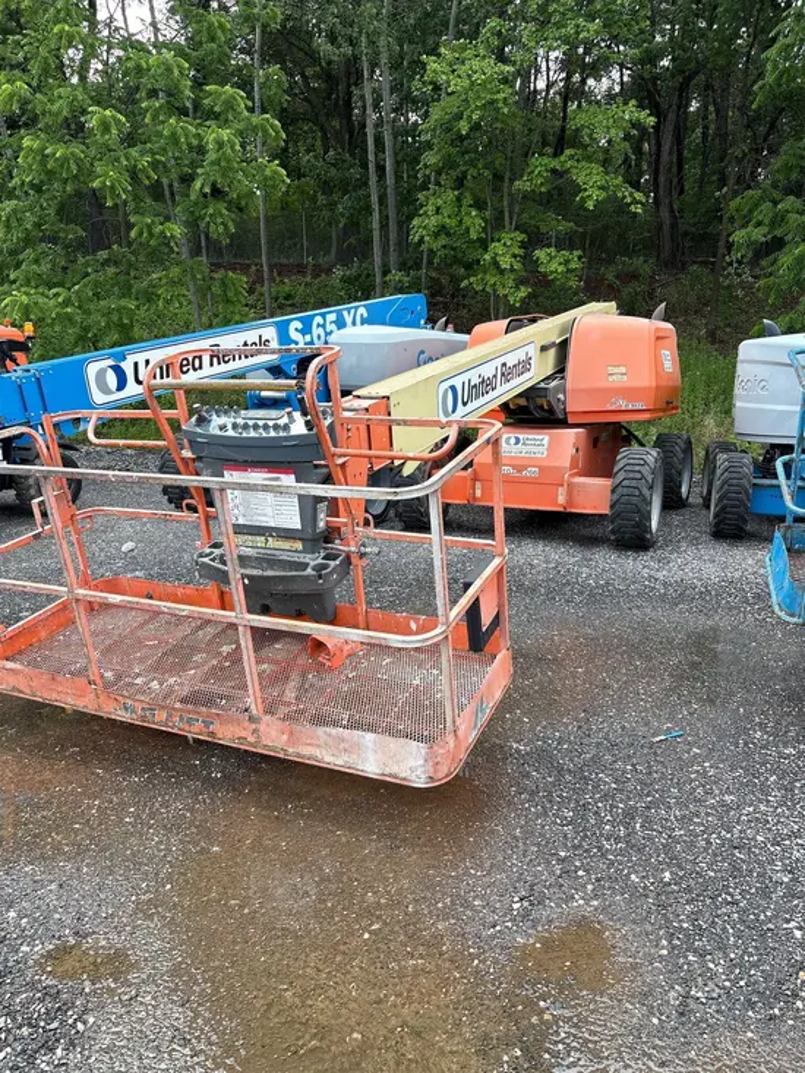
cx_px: 402
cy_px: 536
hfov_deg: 53.1
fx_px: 806
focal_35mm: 26
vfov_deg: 67.3
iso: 50
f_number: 1.6
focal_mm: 5.96
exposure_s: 1/601
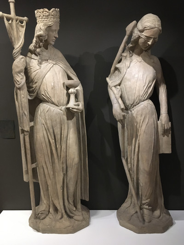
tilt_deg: -8.1
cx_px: 92
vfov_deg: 61.6
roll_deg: +1.8
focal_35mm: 29
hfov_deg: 48.2
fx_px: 205
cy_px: 122
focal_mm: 4.15
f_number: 2.2
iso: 250
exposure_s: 1/17
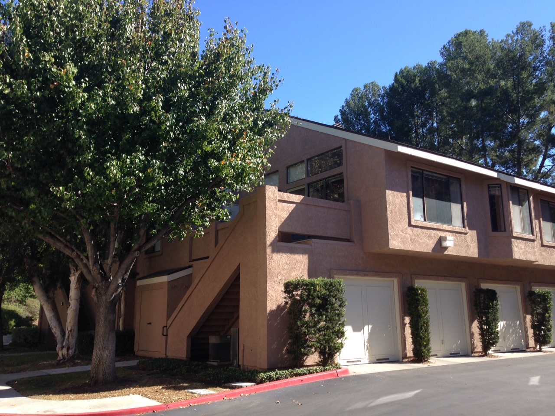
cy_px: 208
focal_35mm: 33
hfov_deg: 55.4
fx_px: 529
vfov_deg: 42.9
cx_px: 278
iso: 50
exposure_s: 1/596
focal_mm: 4.12
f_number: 2.4
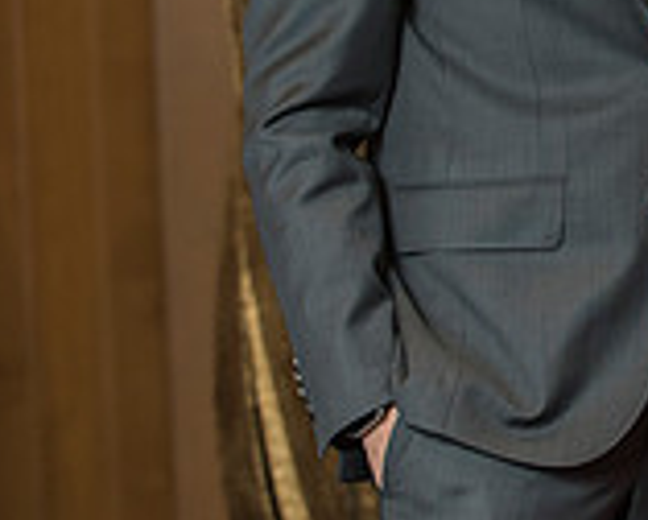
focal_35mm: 290
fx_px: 5569
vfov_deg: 5.3
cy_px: -75
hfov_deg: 6.5
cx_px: 1120
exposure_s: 1/200
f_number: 4
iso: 800
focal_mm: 82
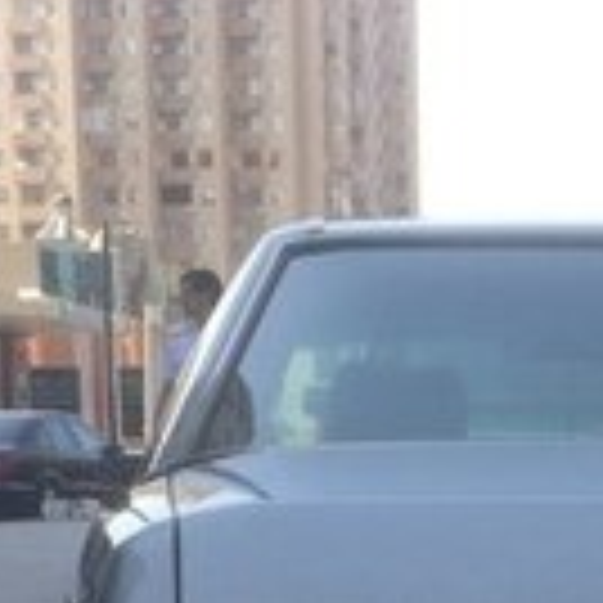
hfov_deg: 13.7
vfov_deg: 12.8
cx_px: 585
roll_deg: -0.7
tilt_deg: -12.2
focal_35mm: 126
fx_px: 2483
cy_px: 1024
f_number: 2.2
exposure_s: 1/494
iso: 32
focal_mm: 4.15
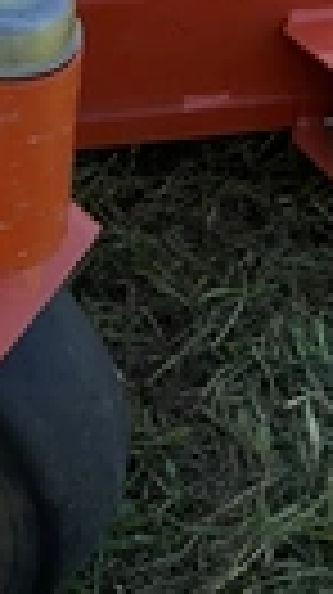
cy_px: 374
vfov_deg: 22.2
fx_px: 1511
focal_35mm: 96
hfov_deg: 12.1
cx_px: -140
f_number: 1.8
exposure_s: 1/613
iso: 25
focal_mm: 3
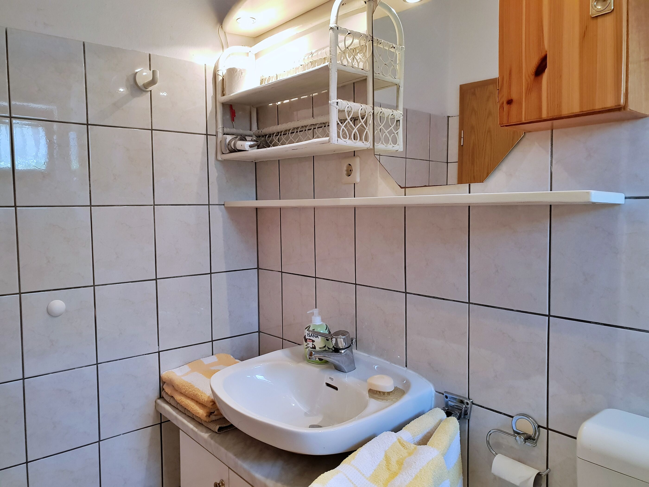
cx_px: 324
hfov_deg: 67.3
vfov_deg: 53.1
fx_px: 487
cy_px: 244
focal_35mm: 26
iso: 250
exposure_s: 1/50
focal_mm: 4.3
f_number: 2.4
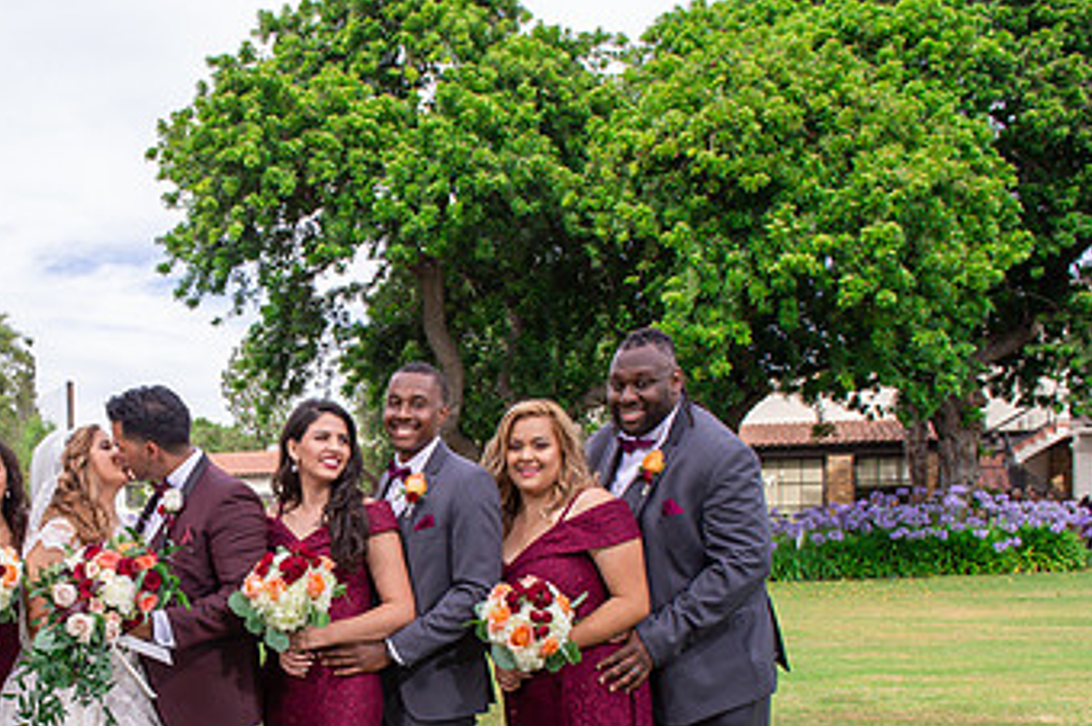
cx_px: 218
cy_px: 578
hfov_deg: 45.1
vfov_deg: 31.7
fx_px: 1242
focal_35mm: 41
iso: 400
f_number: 8
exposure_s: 1/250
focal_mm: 24
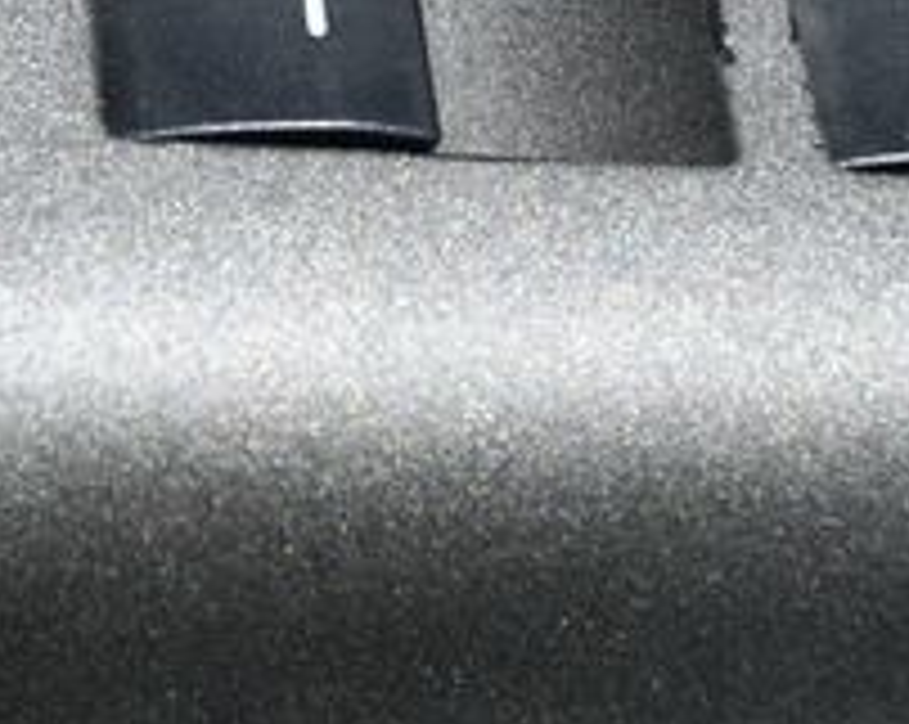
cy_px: -103
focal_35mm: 128
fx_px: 3439
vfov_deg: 11.8
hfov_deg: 14.9
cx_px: 130
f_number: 8
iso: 140
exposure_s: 1/250
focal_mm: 29
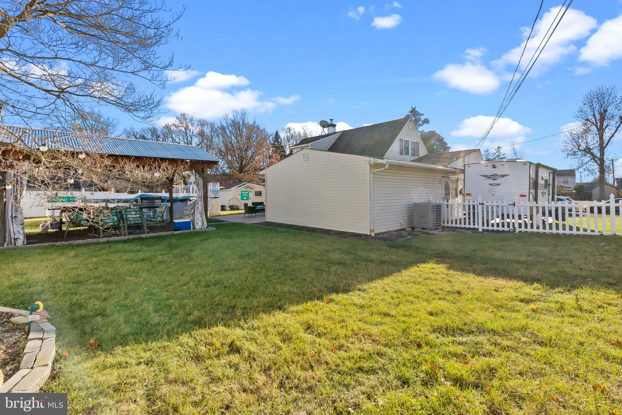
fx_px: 277
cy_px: 208
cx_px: 311
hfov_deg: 96.7
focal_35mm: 16
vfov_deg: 73.8
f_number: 11
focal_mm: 16
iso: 640
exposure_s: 1/200
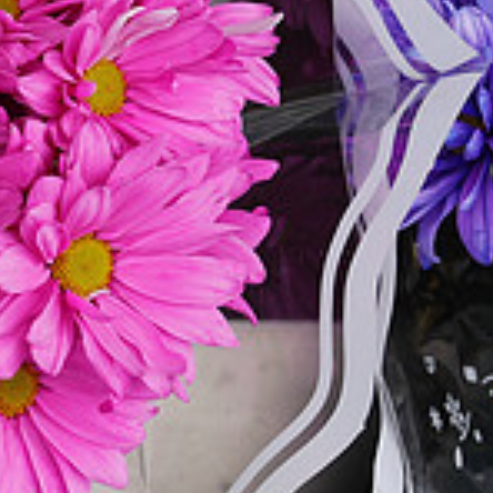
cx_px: -370
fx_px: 2240
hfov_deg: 11.7
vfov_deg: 12.5
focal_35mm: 139
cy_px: 62
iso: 100
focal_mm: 20
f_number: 4
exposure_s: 1/125
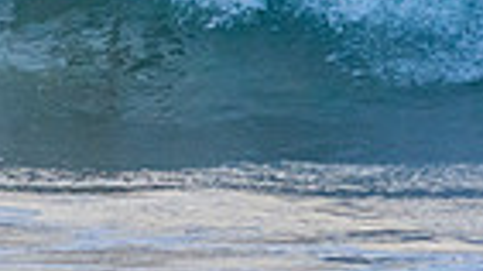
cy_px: -156
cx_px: 216
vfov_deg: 0.9
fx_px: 17081
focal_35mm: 1335
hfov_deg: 1.6
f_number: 5.6
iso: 800
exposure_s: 1/1250
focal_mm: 200
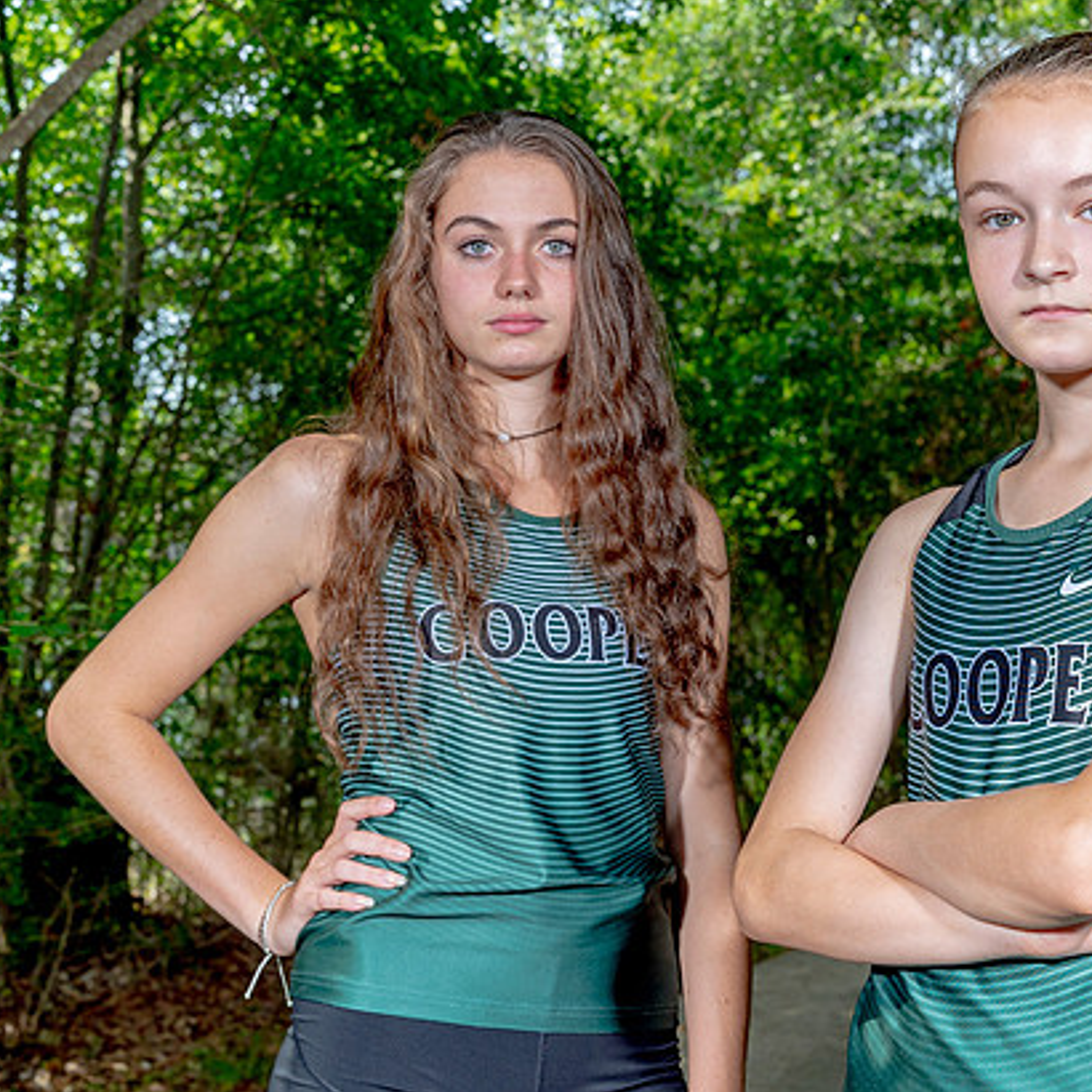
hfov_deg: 28.0
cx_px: 740
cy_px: 559
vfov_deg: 28.2
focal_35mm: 61
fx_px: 2177
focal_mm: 45
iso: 100
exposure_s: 1/125
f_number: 8
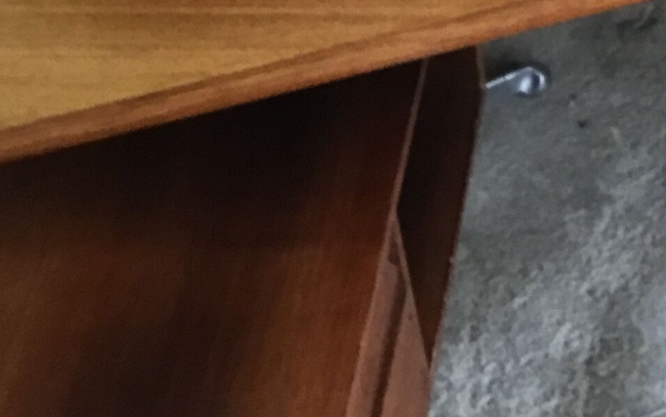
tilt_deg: -35.2
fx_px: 2033
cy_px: -273
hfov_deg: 17.0
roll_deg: -0.5
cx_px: 980
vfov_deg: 11.1
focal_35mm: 112
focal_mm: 3.3
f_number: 2.4
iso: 100
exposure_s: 1/33
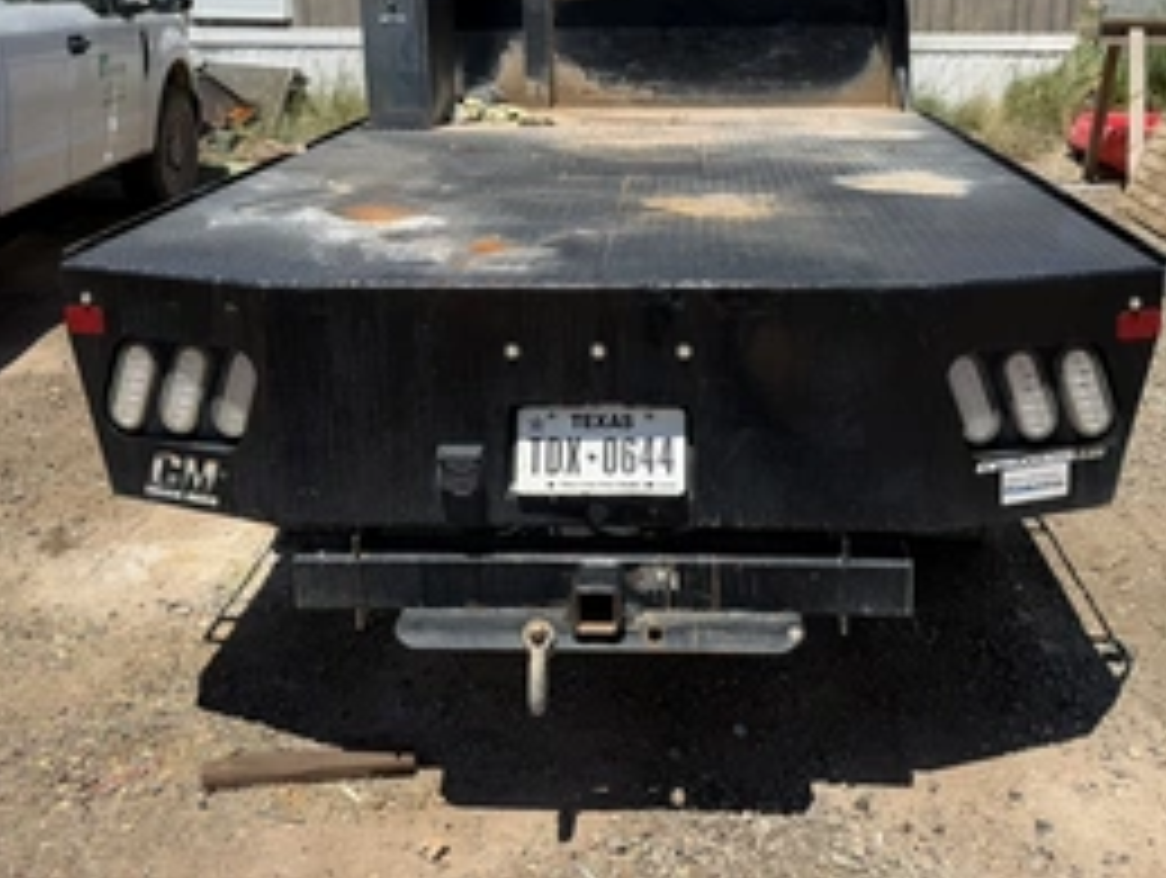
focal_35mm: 37
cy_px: 207
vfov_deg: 37.7
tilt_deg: -11.1
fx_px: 1248
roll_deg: +0.0
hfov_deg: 50.0
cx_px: 630
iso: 80
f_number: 1.78
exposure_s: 1/5714
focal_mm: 6.76
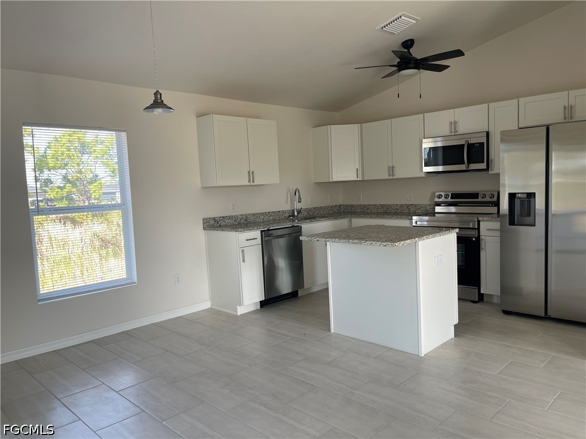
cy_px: 220
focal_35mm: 26
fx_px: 440
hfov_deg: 67.3
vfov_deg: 53.1
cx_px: 293
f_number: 1.6
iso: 40
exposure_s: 1/121
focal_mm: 5.1
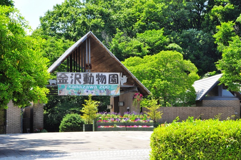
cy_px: 80
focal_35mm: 112
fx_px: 752
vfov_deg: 12.1
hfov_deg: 18.2
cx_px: 120
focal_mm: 75
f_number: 16
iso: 400
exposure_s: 1/125
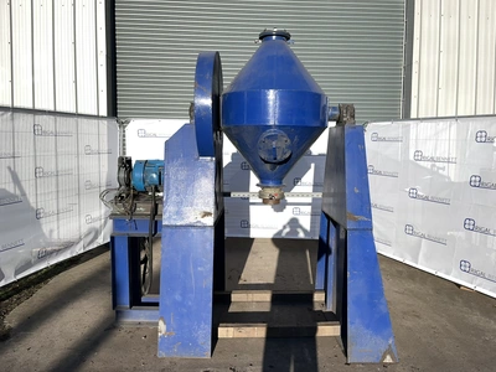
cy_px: 186
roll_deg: +0.2
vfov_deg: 53.1
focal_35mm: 26
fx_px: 373
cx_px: 248
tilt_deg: -4.5
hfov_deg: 67.3
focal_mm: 5.1
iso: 80
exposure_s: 1/3521
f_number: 1.6
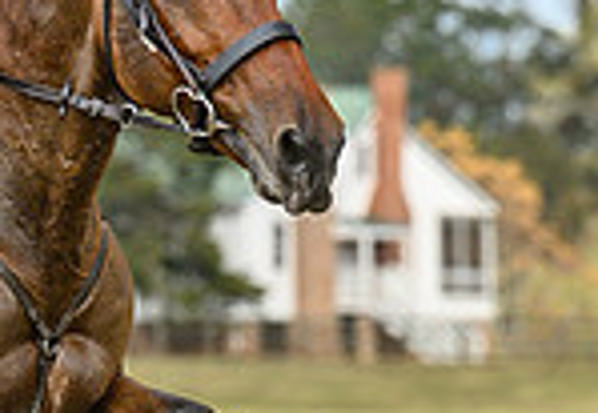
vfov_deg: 1.9
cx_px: -181
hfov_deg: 2.7
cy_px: 307
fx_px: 12533
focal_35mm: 746
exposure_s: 1/800
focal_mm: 110
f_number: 3.5
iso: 400
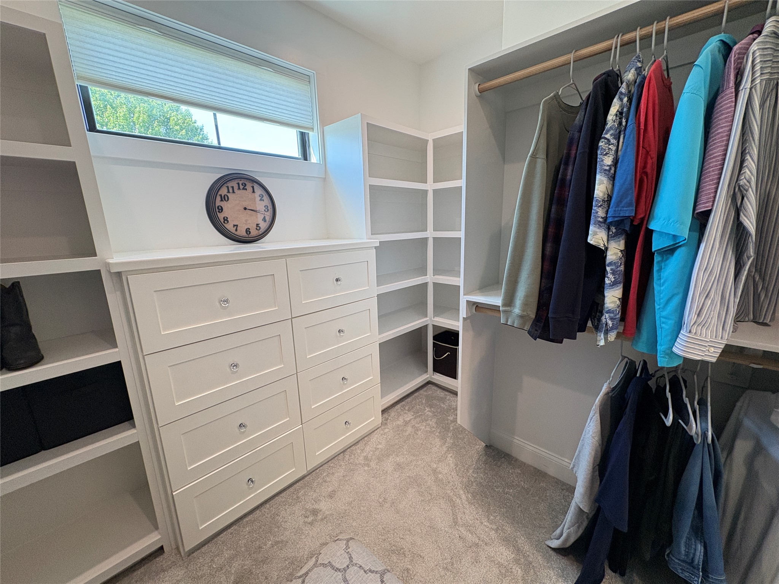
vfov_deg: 85.7
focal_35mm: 14
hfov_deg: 102.1
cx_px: 390
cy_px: 292
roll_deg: +2.0
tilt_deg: -12.2
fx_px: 315
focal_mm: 2.22
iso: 250
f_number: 2.2
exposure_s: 1/120
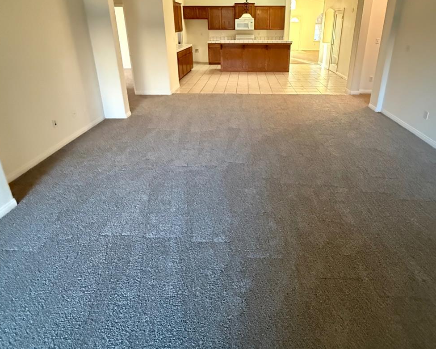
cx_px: 238
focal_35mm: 21
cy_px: 122
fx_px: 271
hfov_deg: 77.4
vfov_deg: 64.2
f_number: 2.2
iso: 1250
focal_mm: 2.22
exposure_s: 1/60
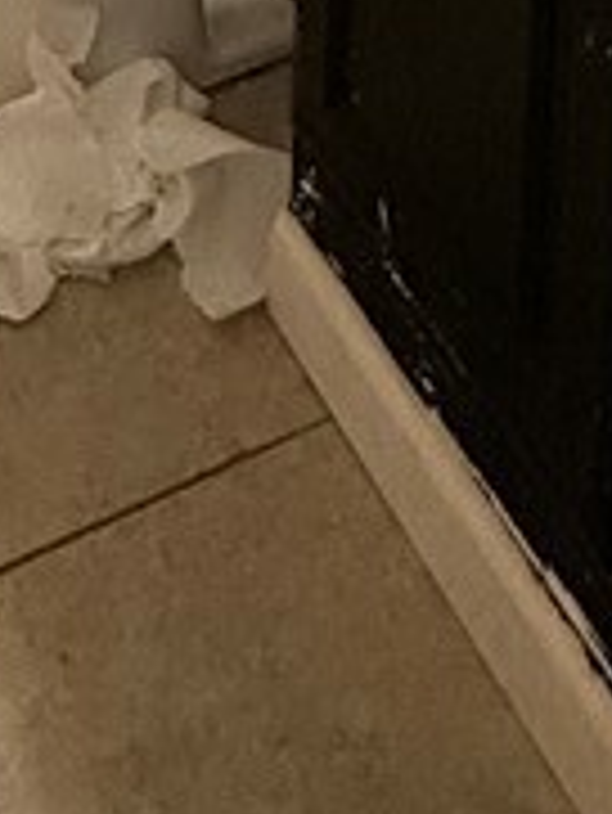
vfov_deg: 14.5
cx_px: 148
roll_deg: -0.6
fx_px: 1860
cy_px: -1187
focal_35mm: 79
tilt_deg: -4.2
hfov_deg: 18.6
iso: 500
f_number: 2.2
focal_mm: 2.22
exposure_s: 1/60
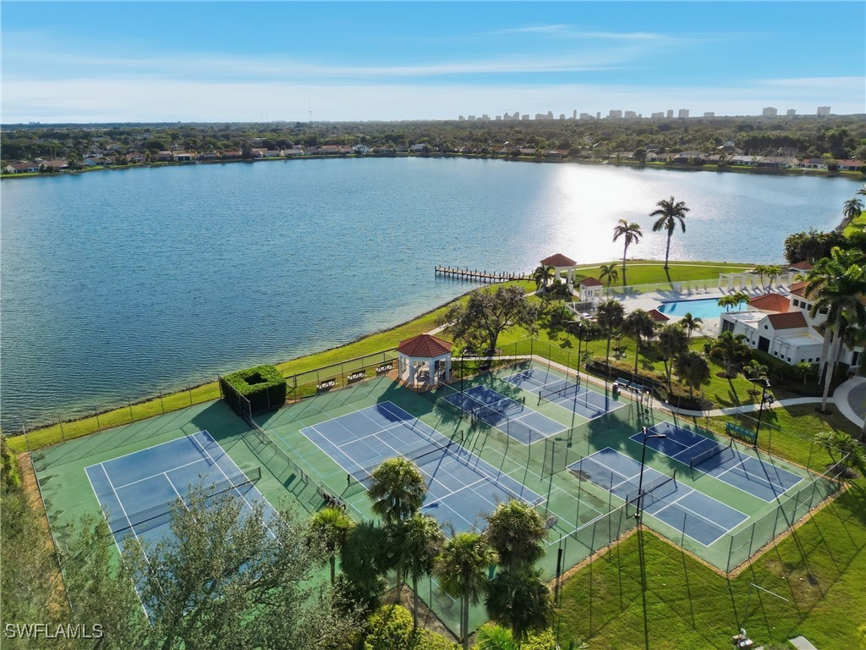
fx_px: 600
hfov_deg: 71.6
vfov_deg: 56.8
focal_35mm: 24
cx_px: 433
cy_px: 325
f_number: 1.7
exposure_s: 1/8000
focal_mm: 6.7
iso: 120
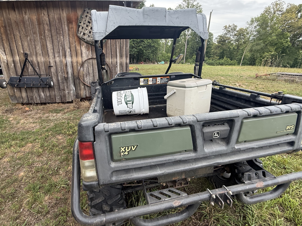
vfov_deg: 71.6
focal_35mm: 18
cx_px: 144
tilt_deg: -15.3
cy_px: 112
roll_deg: -0.5
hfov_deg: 87.7
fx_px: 157
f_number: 2.2
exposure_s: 1/104
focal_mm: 2.22
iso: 64
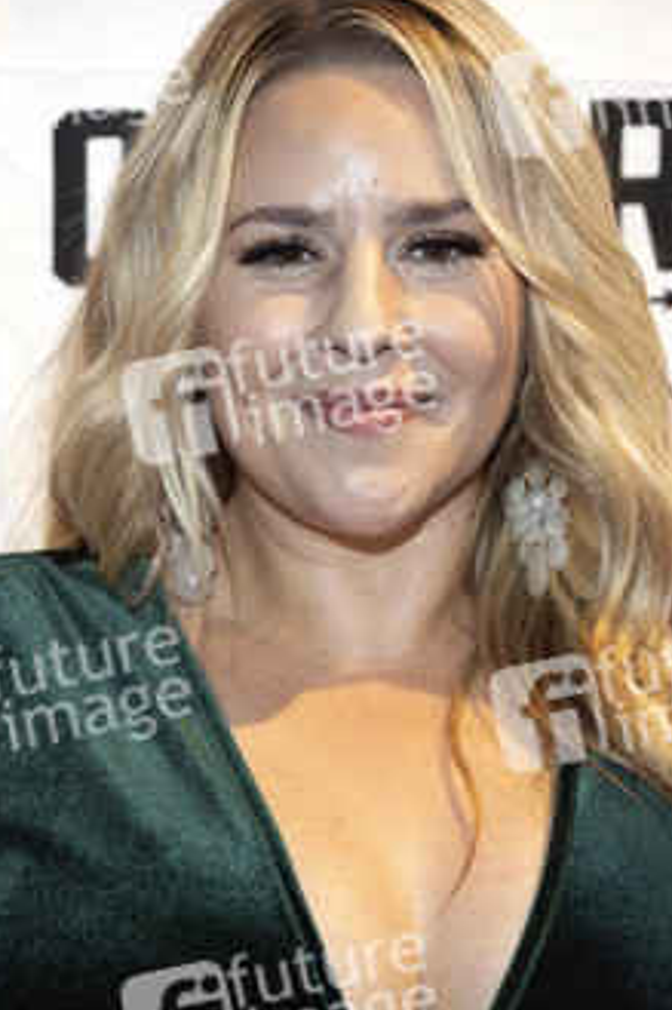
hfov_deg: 9.4
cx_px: 368
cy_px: 546
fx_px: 4092
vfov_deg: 14.1
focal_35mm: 146
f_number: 5.6
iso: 800
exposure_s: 1/200
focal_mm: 120
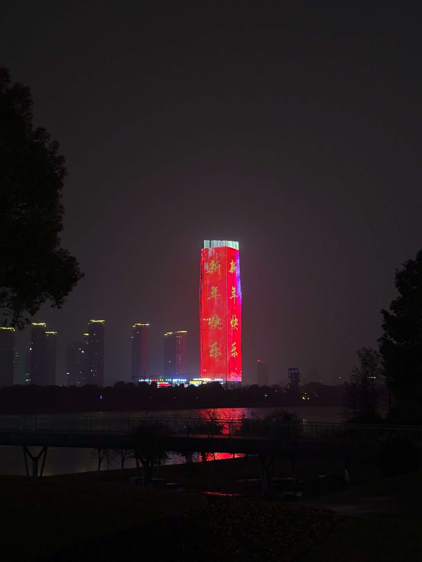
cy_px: 281
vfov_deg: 36.8
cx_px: 211
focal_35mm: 52
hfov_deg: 28.0
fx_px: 845
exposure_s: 1/31
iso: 320
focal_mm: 5.96
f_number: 1.6
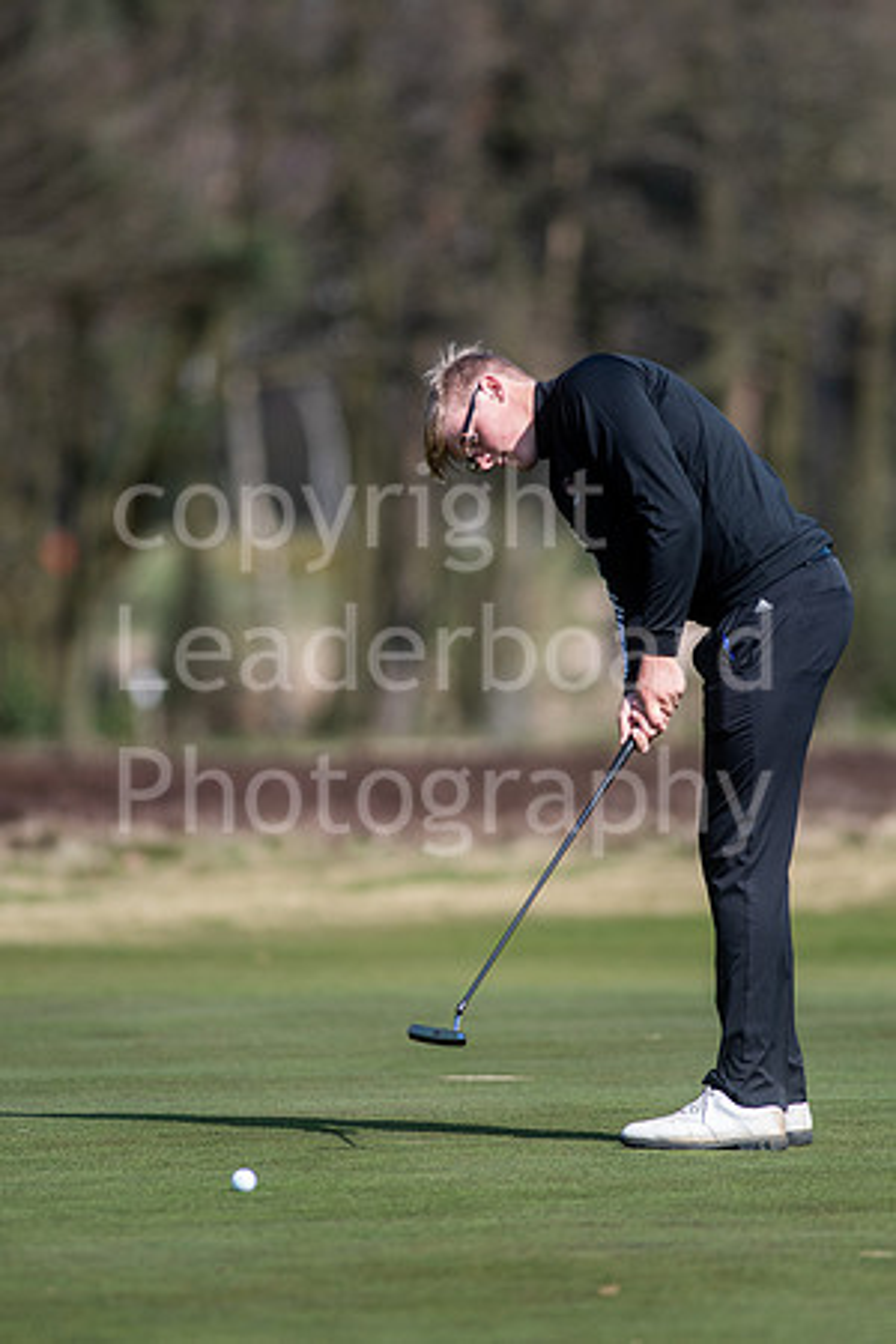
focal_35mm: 450
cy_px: 672
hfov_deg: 3.1
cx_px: 448
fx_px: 16799
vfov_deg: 4.6
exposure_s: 1/4000
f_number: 4
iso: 400
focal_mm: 300
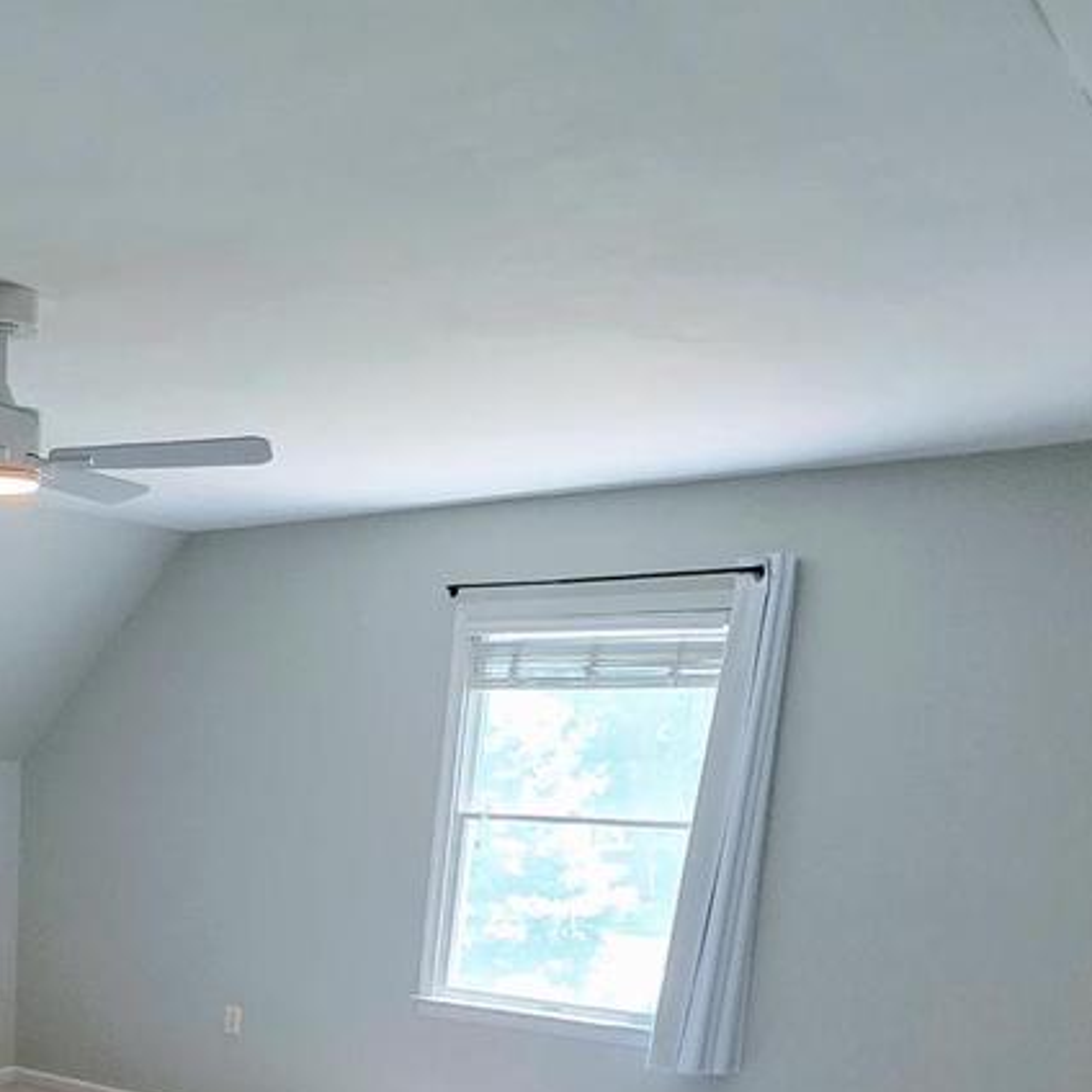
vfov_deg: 36.7
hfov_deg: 38.1
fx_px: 1392
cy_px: 1177
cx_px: -3
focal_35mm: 39
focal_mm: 2.2
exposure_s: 1/120
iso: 320
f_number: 1.9
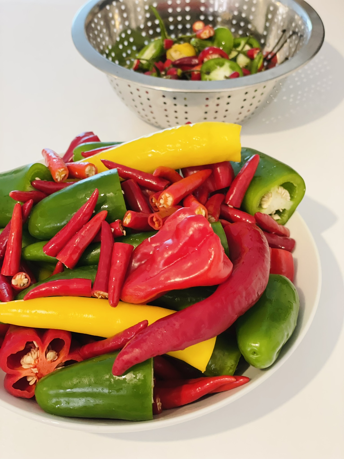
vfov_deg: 36.8
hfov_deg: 28.0
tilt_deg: -42.0
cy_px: 230
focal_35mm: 52
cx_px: 172
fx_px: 689
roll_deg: +1.0
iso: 320
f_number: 2
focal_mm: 6
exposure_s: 1/33
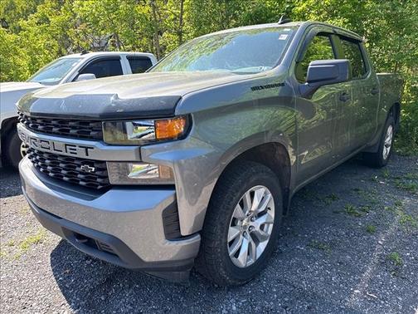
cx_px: 209
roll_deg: -0.4
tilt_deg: -9.4
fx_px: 290
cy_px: 157
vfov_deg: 56.8
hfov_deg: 71.6
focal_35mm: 24
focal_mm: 6.76
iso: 100
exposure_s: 1/1174
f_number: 1.78
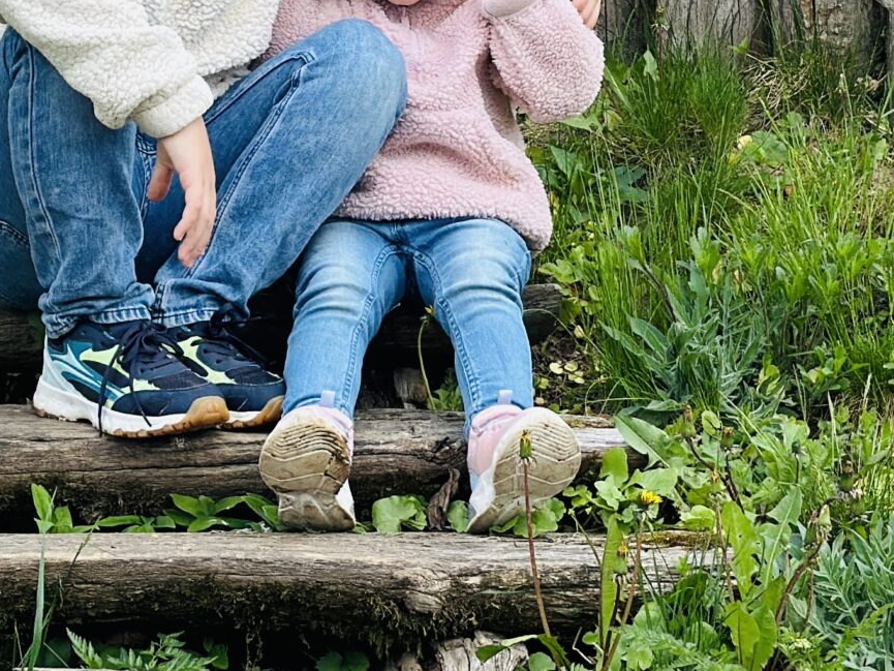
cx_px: 456
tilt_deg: +9.3
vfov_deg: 10.3
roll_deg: -1.1
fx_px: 3668
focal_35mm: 142
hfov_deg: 13.9
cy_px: -177
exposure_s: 1/1667
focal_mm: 6.86
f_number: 1.78
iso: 80
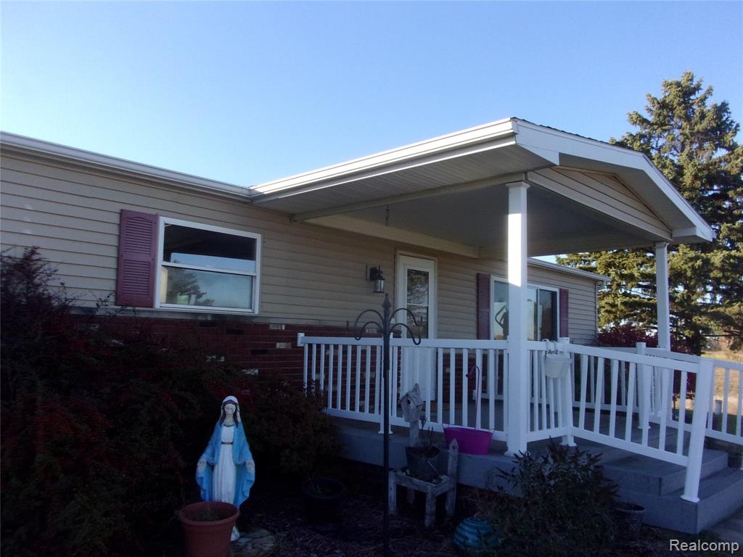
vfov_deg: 49.7
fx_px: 601
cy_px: 278
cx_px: 372
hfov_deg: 63.4
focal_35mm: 28
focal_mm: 5.1
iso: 200
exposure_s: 1/100
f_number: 10.8
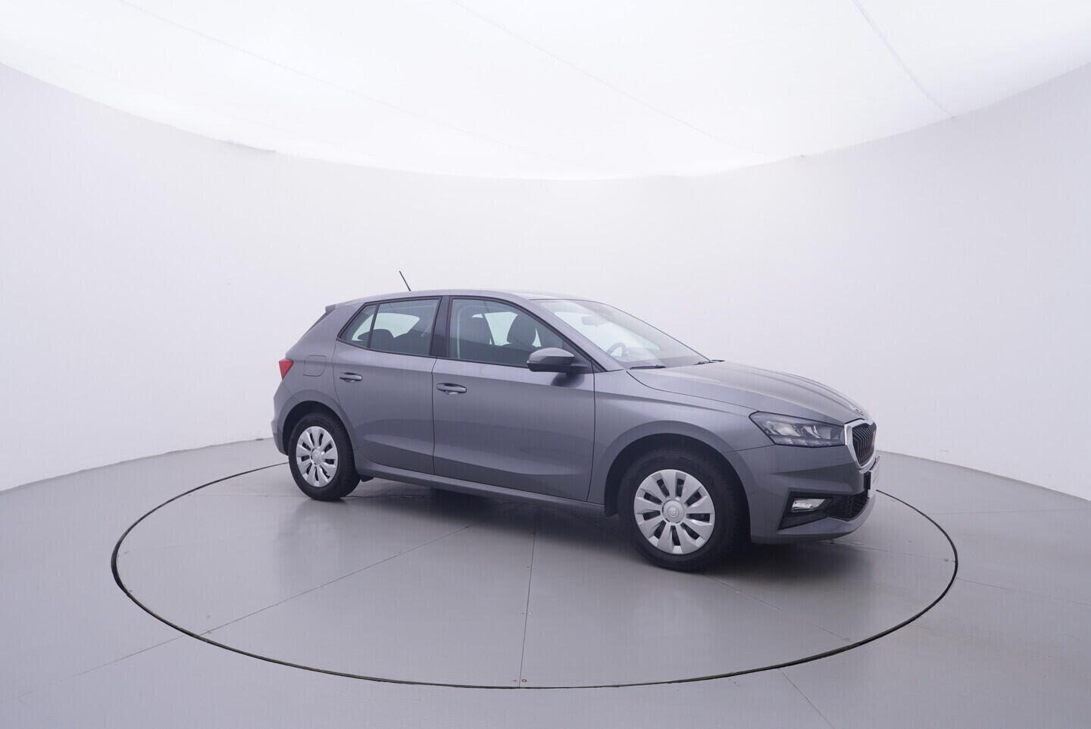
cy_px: 364
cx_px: 546
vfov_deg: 56.2
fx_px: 682
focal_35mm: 22
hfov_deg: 77.3
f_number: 5
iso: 200
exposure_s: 1/80
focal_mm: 15
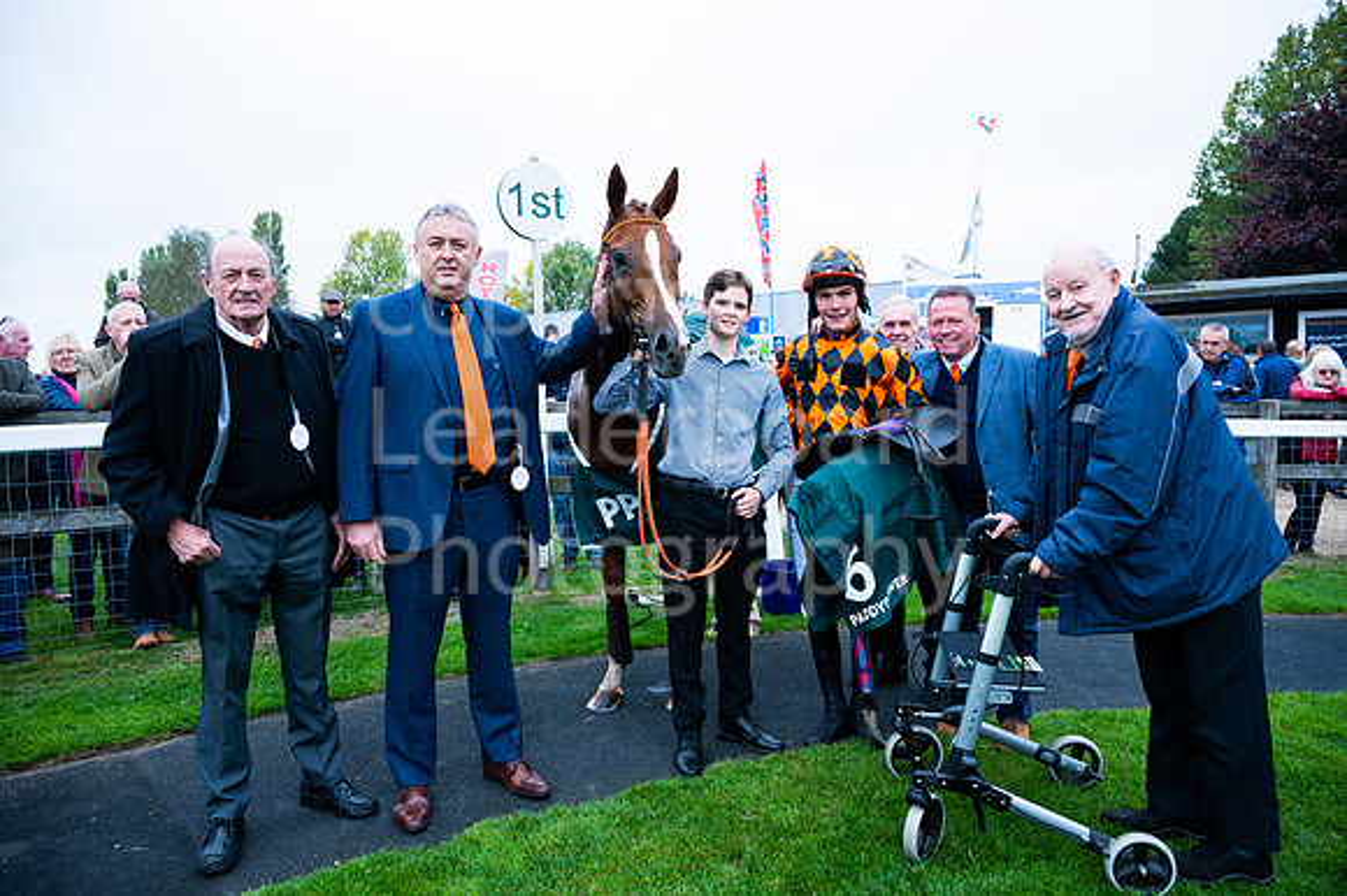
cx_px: 673
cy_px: 448
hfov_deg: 72.0
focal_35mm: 25
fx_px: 927
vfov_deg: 51.6
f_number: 4
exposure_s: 1/1000
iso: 500
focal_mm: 24
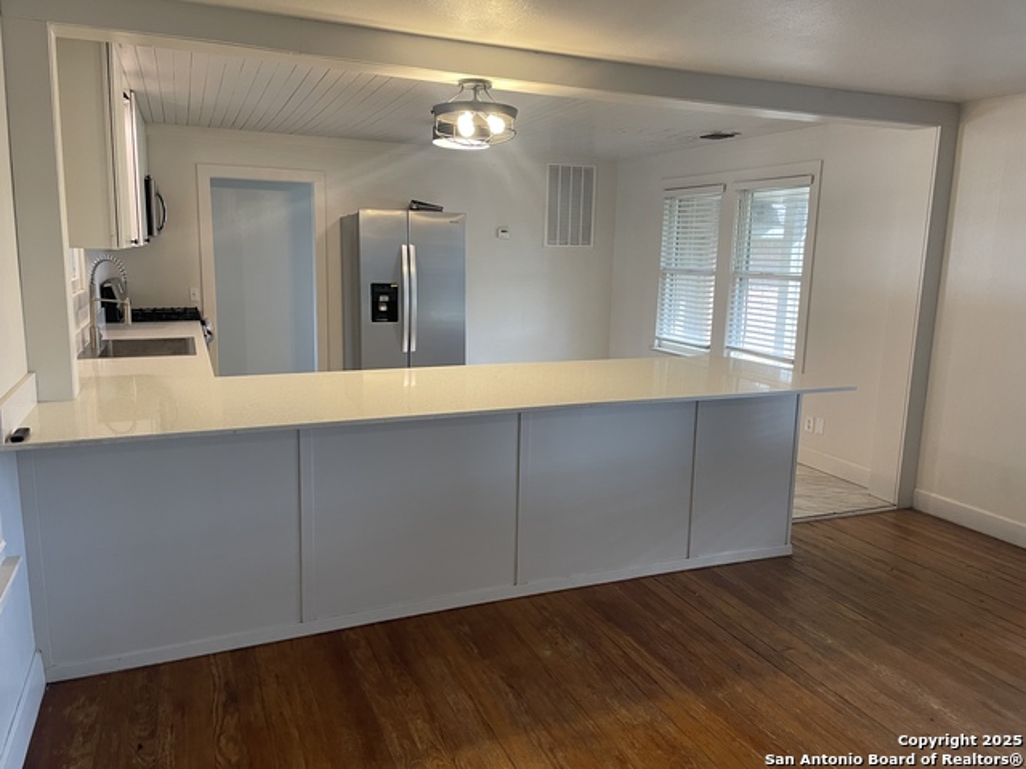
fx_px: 771
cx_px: 513
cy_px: 384
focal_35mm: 26
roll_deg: -1.4
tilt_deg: -10.3
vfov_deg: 53.1
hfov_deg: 67.3
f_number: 1.6
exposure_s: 1/60
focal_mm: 4.2
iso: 125
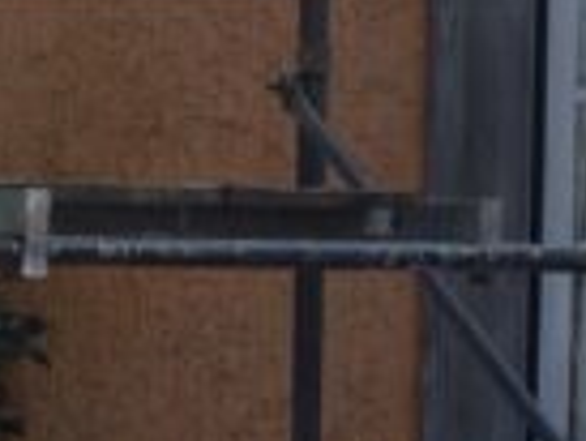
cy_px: 364
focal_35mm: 217
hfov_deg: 8.0
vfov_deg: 6.8
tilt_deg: +0.6
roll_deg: -0.6
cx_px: -1116
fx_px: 3677
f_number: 2.2
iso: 25
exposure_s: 1/120
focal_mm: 4.15
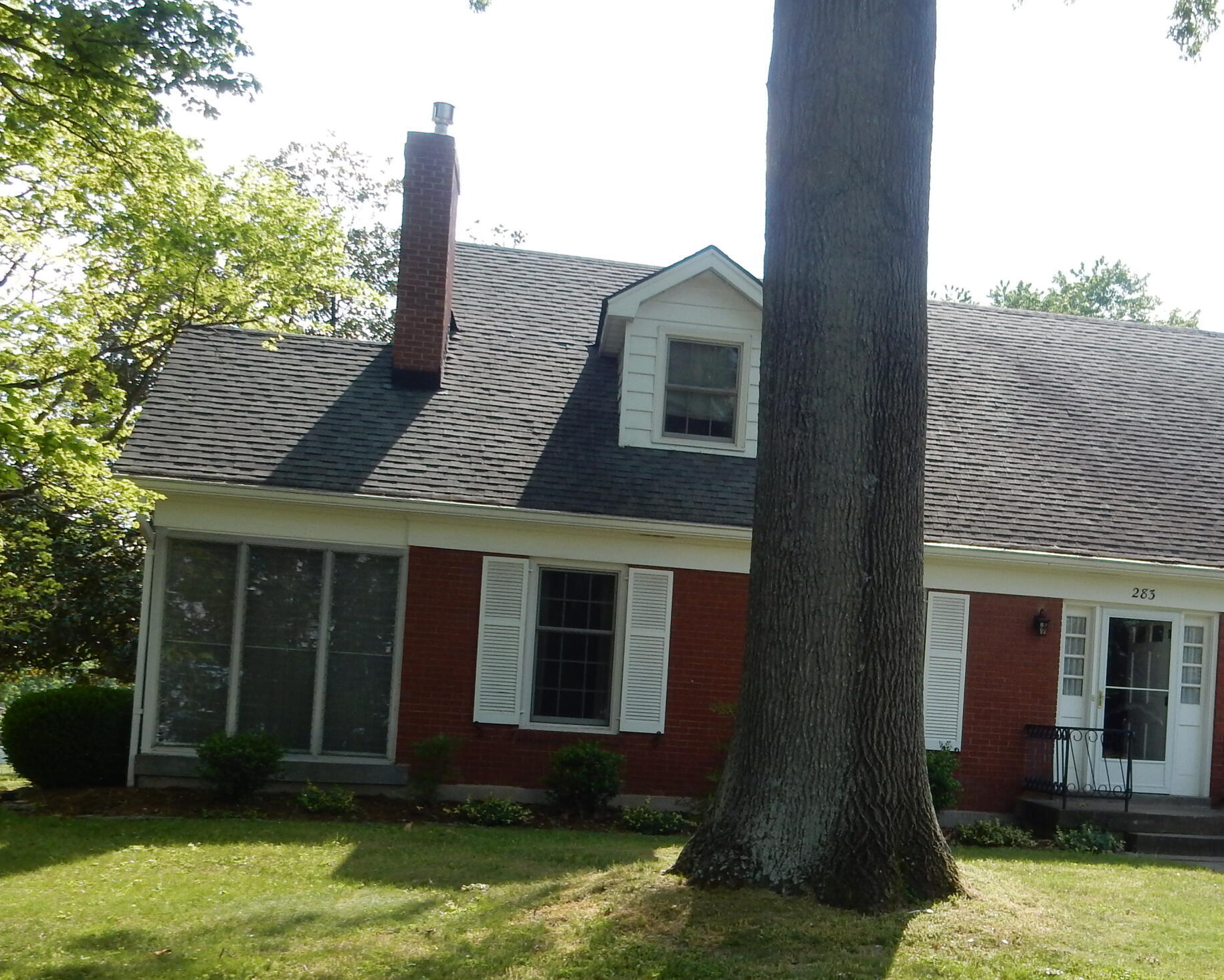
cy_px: 714
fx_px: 1739
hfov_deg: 37.9
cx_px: 912
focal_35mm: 48
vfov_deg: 31.0
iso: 125
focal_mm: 5.4
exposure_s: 1/400
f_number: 4
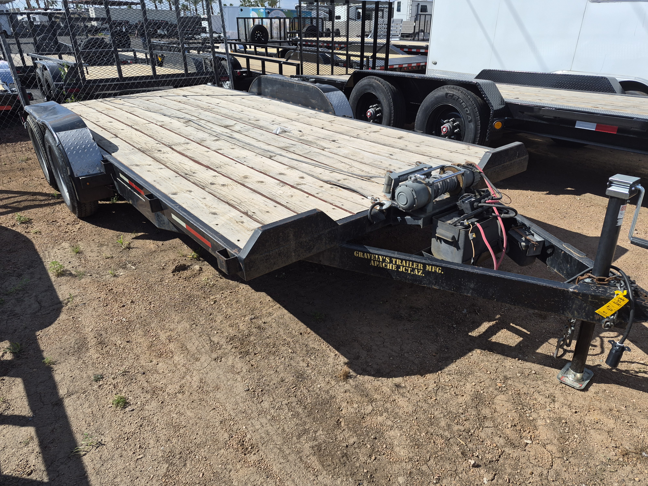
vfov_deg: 58.9
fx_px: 431
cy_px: 243
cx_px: 324
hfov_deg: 73.9
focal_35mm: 23
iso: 80
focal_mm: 5.4
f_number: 1.8
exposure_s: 1/6848
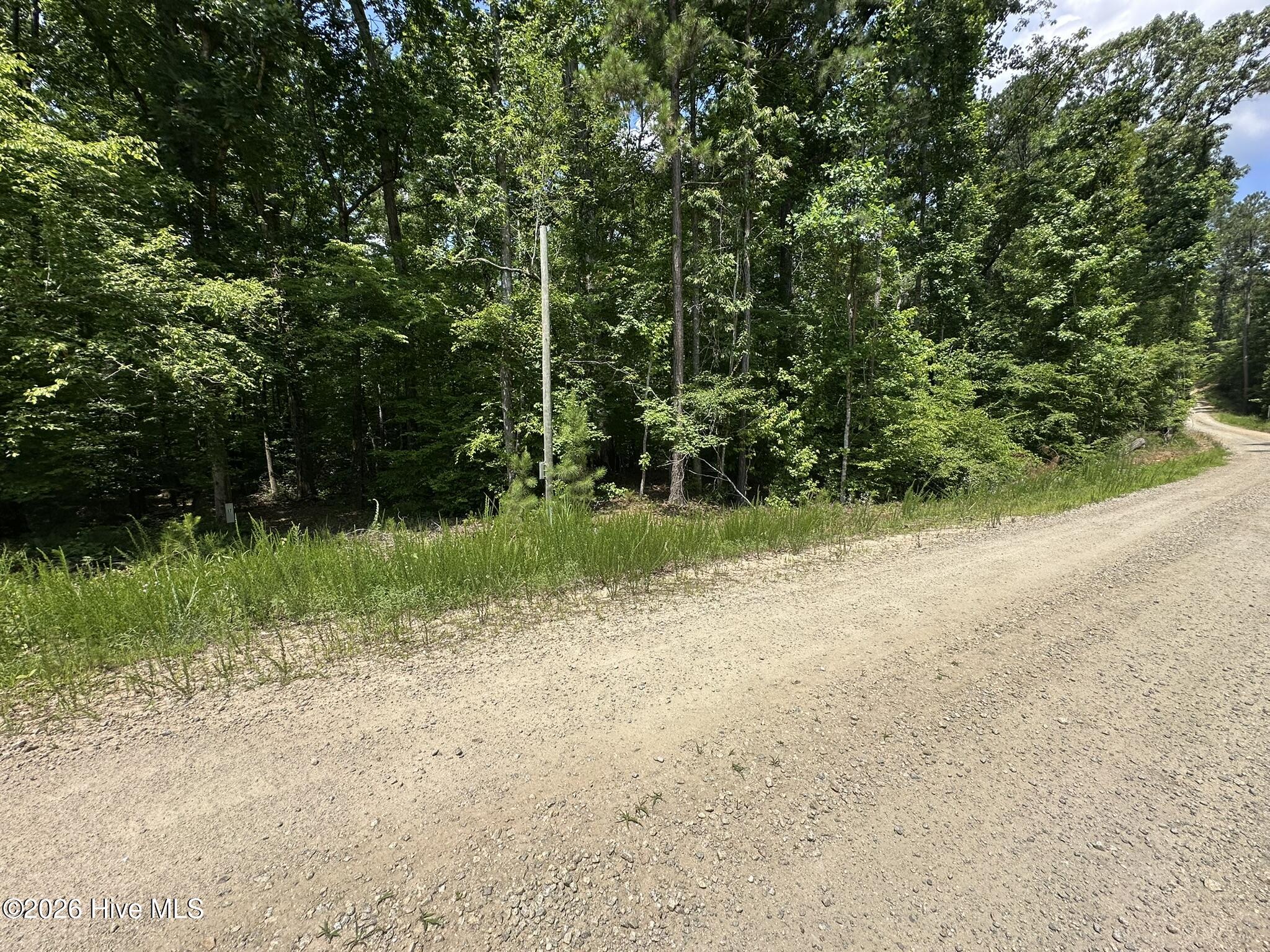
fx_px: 514
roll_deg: +1.2
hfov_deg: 102.1
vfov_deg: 85.7
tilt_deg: -4.9
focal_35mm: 14
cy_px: 476
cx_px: 635
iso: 40
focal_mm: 2.22
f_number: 2.2
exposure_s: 1/1689
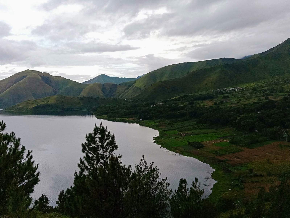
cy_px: 109
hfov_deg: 63.4
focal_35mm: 28
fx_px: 235
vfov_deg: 49.7
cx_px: 145
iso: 100
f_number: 2.2
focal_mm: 3.37
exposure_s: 1/356
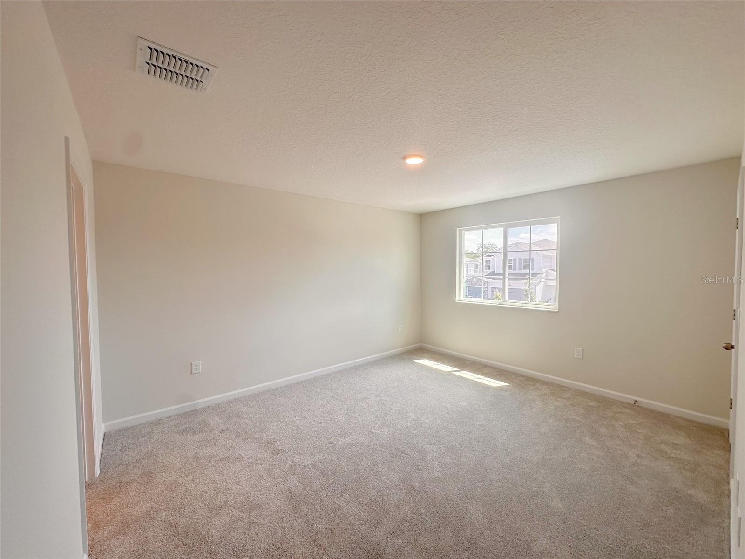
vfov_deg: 85.7
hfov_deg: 102.1
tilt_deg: -1.5
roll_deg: -0.4
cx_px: 372
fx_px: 301
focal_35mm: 14
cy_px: 280
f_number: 2.2
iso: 40
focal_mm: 2.22
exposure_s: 1/178
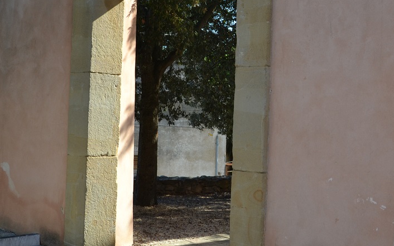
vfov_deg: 21.3
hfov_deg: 33.5
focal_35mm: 61
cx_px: 214
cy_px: 99
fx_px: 655
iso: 250
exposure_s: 1/125
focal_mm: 22
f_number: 5.6
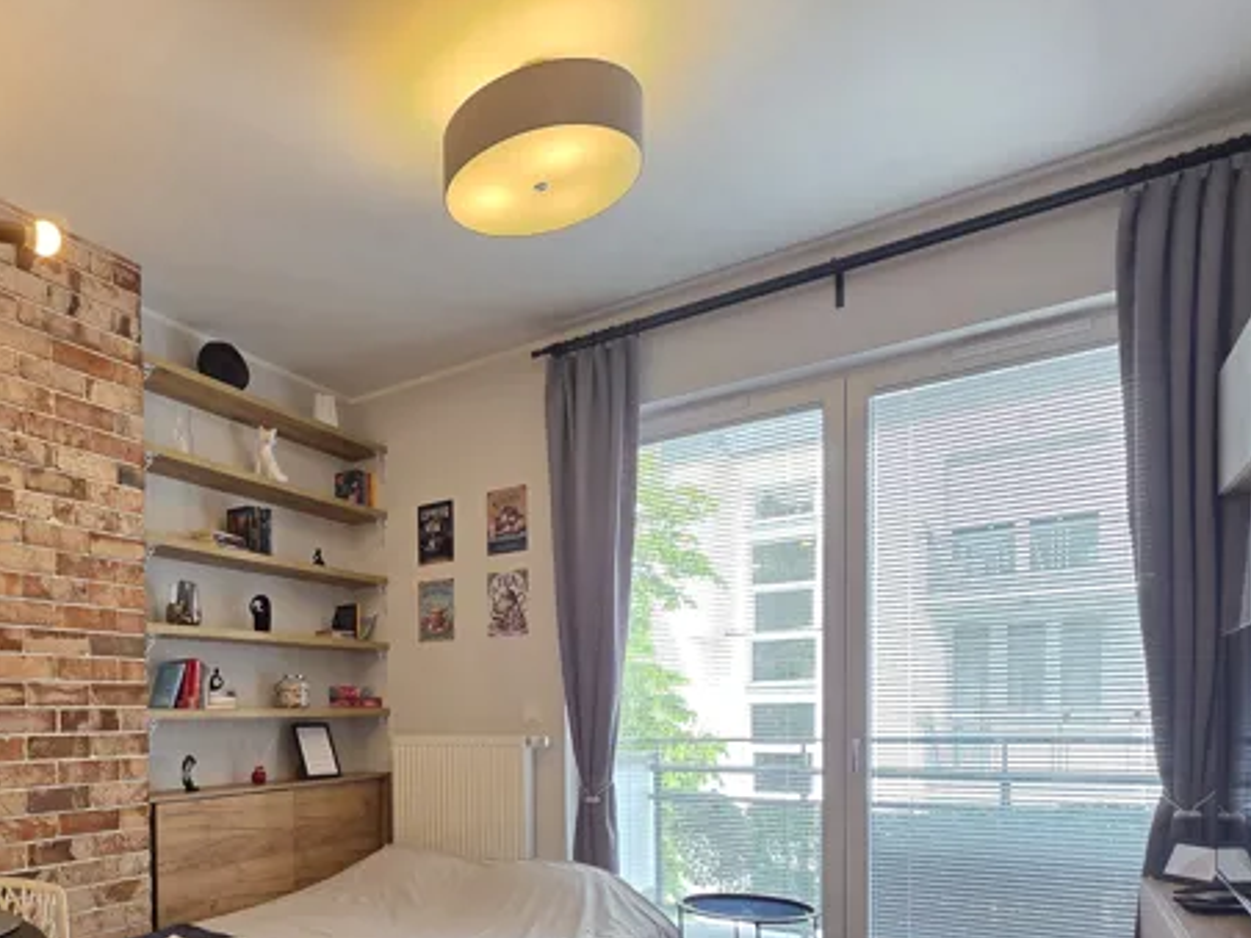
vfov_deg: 55.1
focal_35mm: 23
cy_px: 739
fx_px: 831
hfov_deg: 67.9
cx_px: 277
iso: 100
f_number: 1.9
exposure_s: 1/100
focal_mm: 2.2
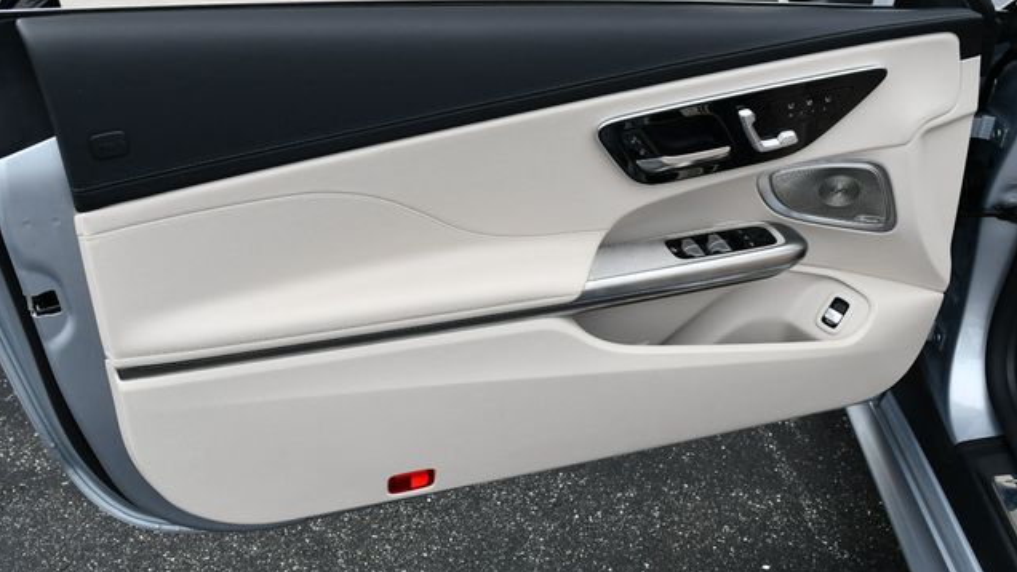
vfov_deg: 31.2
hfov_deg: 52.8
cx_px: 508
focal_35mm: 38
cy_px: 252
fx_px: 1025
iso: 200
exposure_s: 1/250
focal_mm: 18
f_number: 5.6
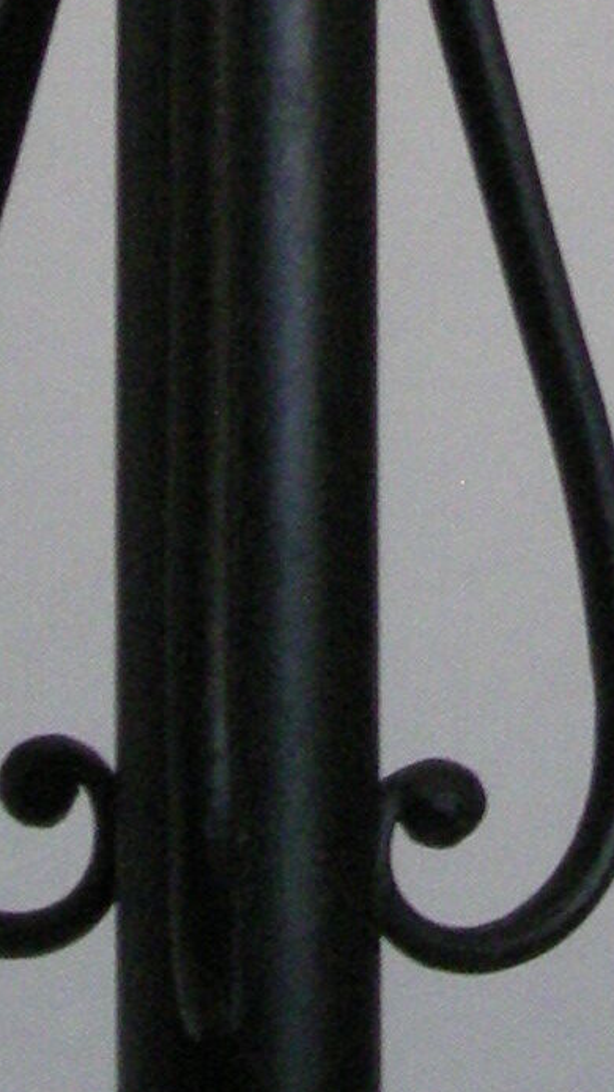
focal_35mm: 169
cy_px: -805
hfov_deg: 7.1
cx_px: 756
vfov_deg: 11.8
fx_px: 4890
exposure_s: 1/52.5
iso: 375
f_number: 2.8
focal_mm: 5.7
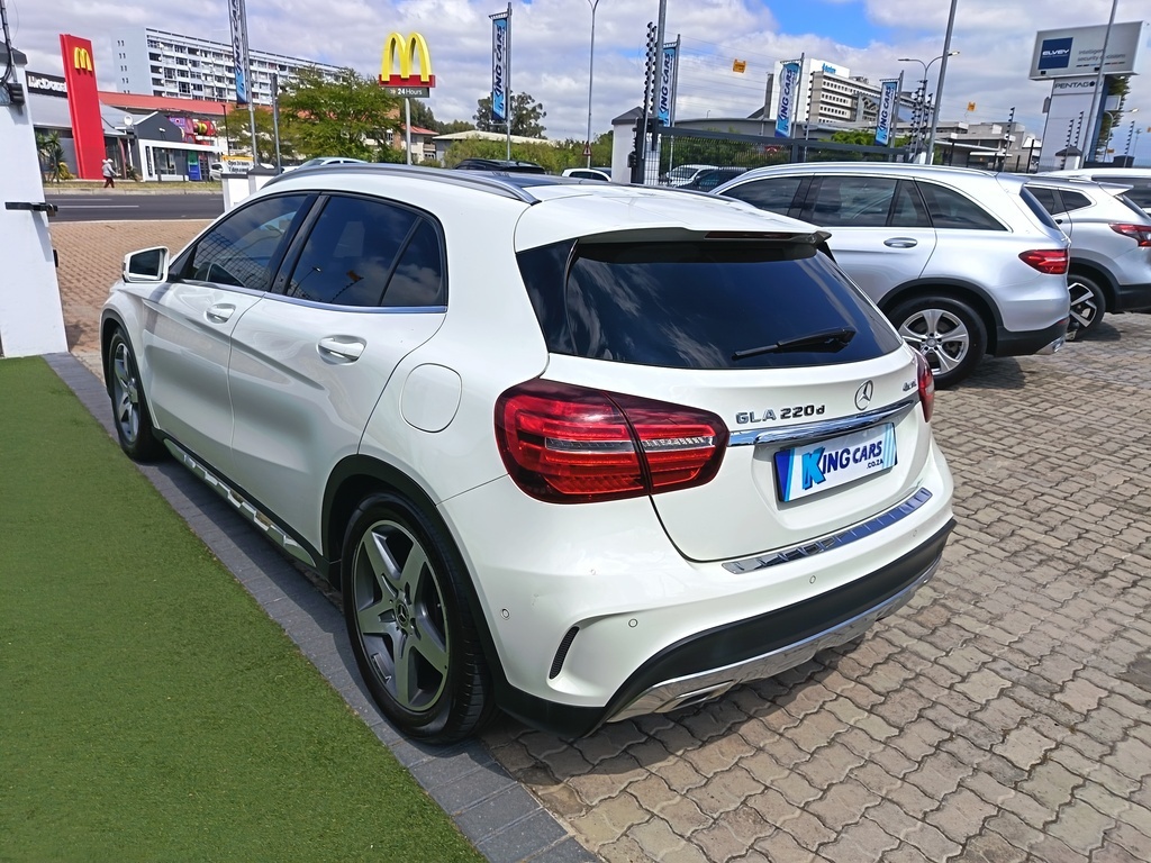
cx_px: 576
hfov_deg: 71.6
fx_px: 798
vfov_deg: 56.8
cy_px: 432
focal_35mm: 24
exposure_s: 1/1255
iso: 100
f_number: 1.75
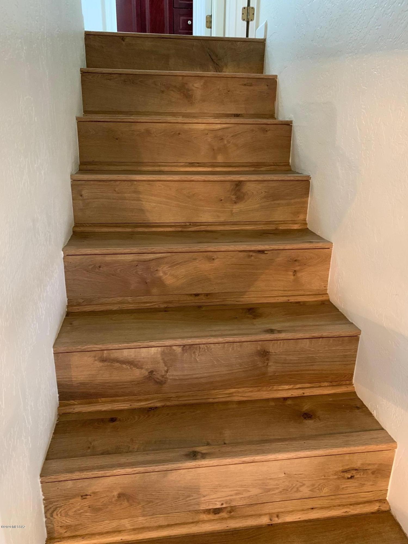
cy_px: 272
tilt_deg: -19.5
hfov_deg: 53.1
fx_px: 409
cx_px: 204
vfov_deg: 67.3
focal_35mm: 26
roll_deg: -0.3
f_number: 1.8
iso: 400
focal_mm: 4.25
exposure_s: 1/30
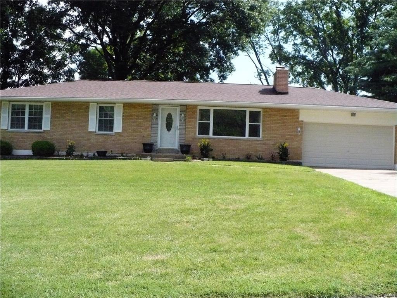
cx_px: 198
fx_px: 424
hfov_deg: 50.1
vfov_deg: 38.7
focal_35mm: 37
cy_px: 149
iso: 800
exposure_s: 1/640
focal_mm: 6.1
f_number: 8
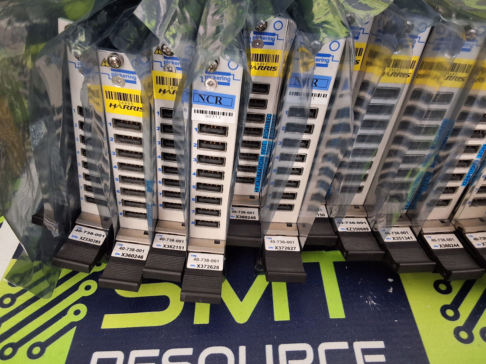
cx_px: 243
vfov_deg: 49.7
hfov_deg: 63.4
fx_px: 393
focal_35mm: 28
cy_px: 182
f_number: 1.9
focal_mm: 2.91
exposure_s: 1/20
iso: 400
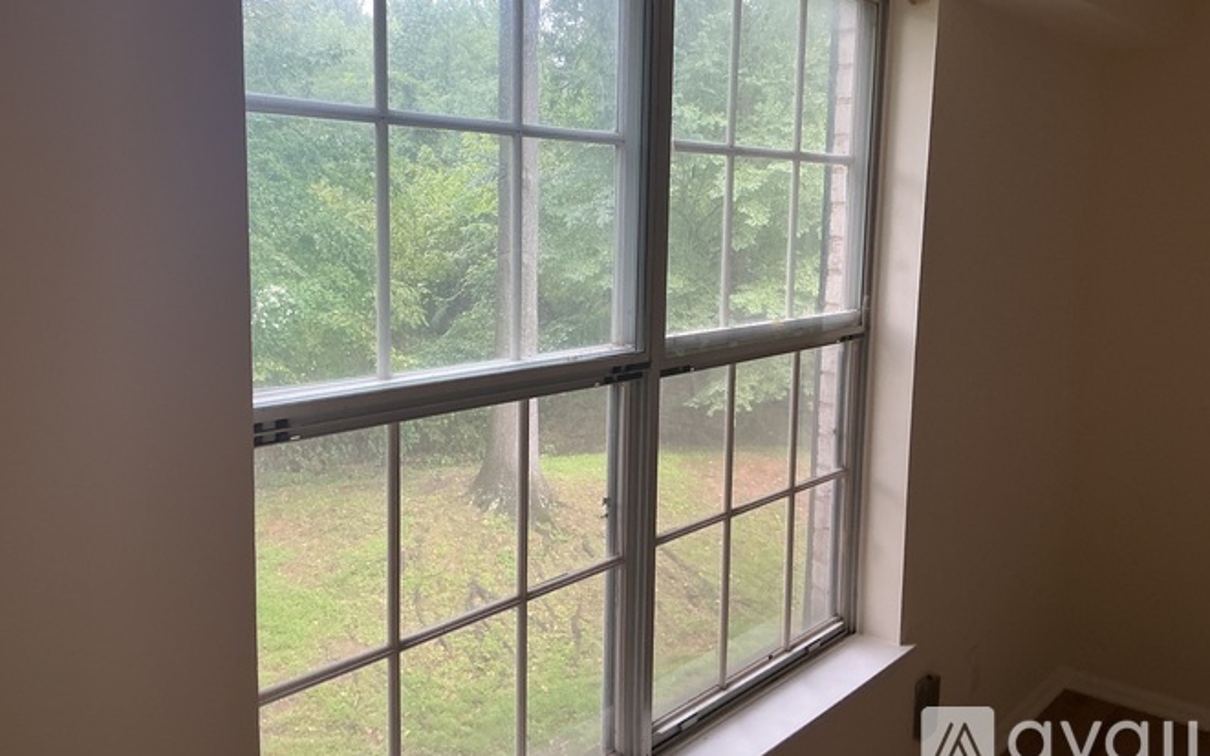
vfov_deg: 40.5
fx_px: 1022
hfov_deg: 61.2
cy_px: 322
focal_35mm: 31
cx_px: 607
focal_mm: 3
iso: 80
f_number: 1.8
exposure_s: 1/60
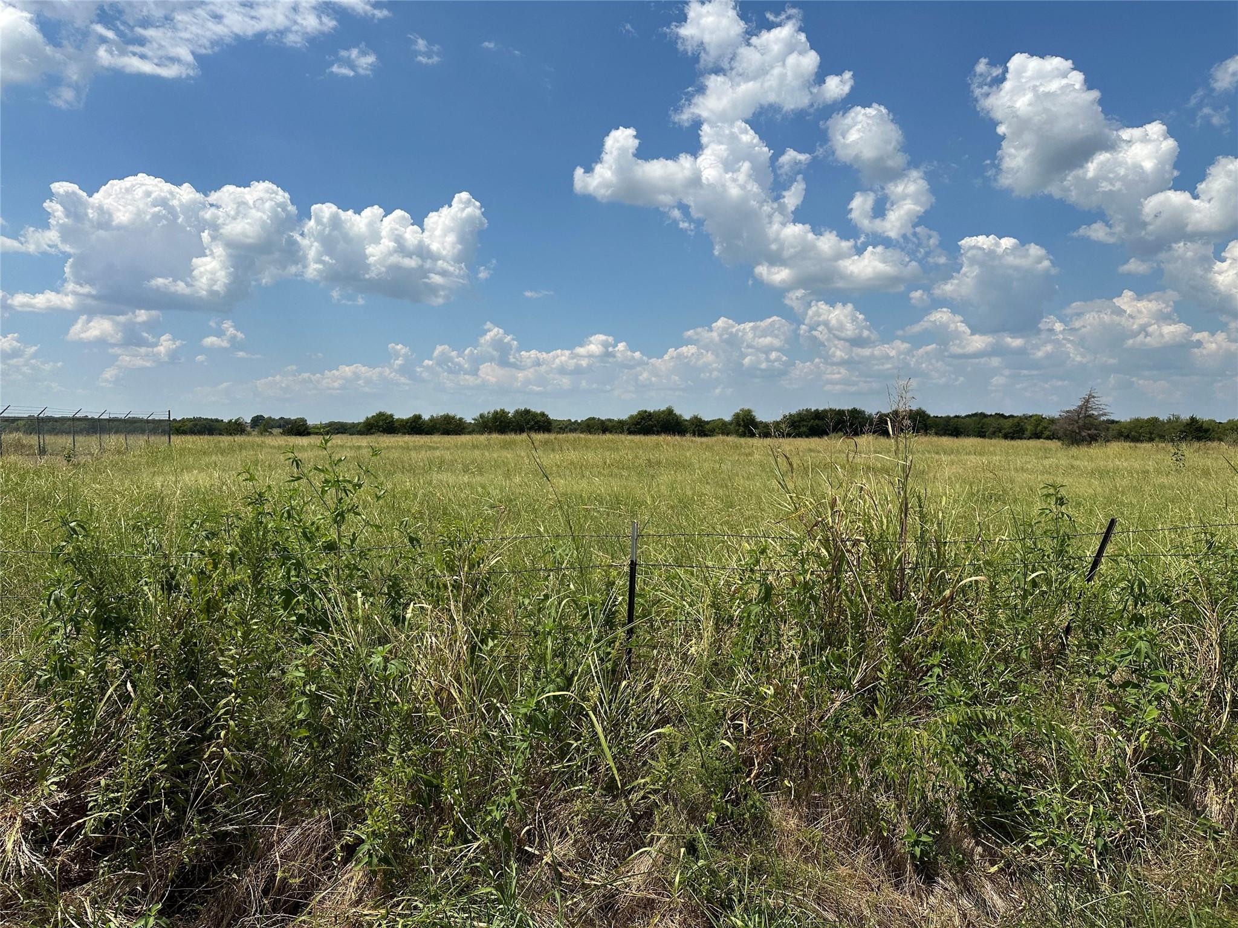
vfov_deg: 56.8
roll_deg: +2.8
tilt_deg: +0.8
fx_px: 858
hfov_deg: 71.6
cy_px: 464
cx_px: 619
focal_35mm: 24
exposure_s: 1/7576
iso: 80
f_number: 1.78
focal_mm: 6.86
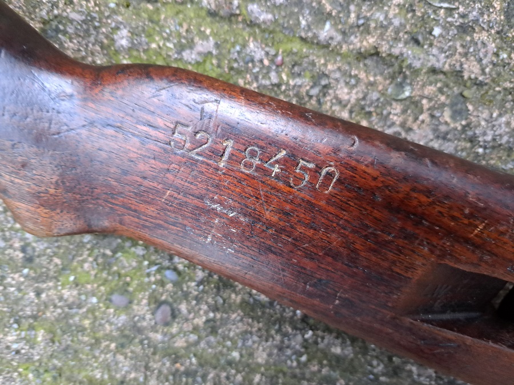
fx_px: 356
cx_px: 257
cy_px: 192
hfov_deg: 71.6
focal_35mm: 24
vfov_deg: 56.8
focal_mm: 5.23
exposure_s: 1/33
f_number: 1.8
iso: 500
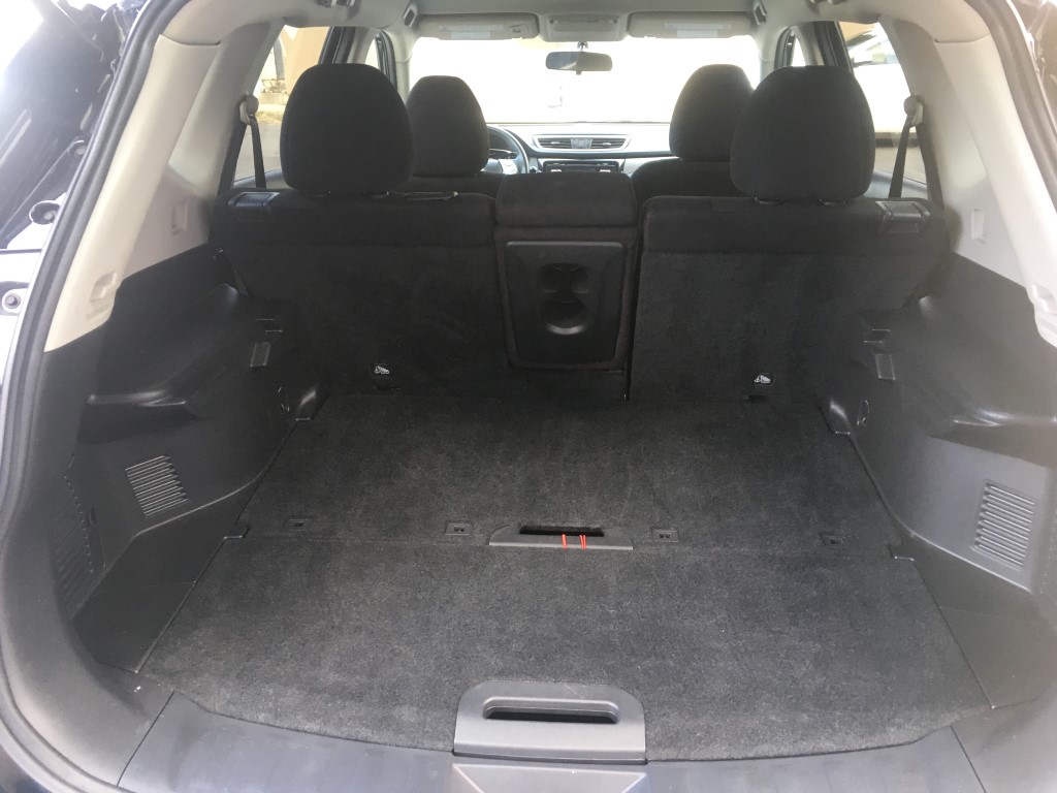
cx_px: 528
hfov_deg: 61.7
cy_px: 396
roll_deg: +0.5
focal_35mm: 29
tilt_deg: -21.0
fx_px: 886
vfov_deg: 48.2
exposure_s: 1/30
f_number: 2.2
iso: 64
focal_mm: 4.15
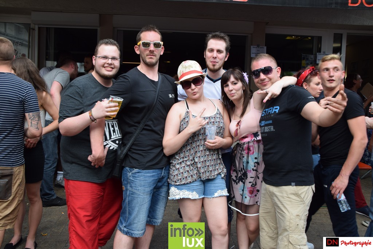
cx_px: 186
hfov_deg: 57.2
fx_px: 342
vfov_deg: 40.0
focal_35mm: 33
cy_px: 124
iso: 400
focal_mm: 22
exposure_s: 1/160
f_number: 6.3
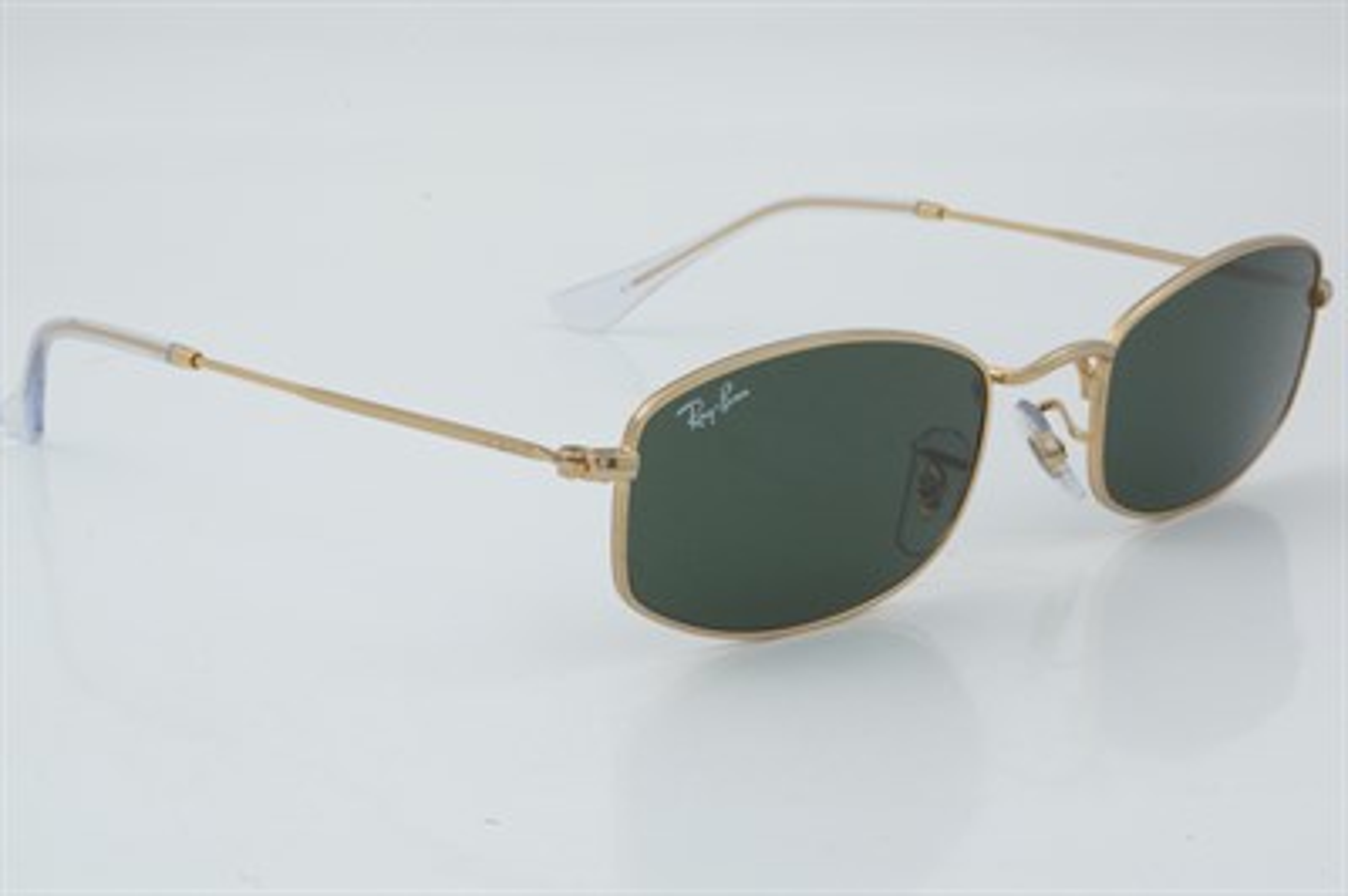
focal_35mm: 82
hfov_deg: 24.6
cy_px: 448
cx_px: 674
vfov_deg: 16.5
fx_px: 3087
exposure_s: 1/4
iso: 100
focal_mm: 55
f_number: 29
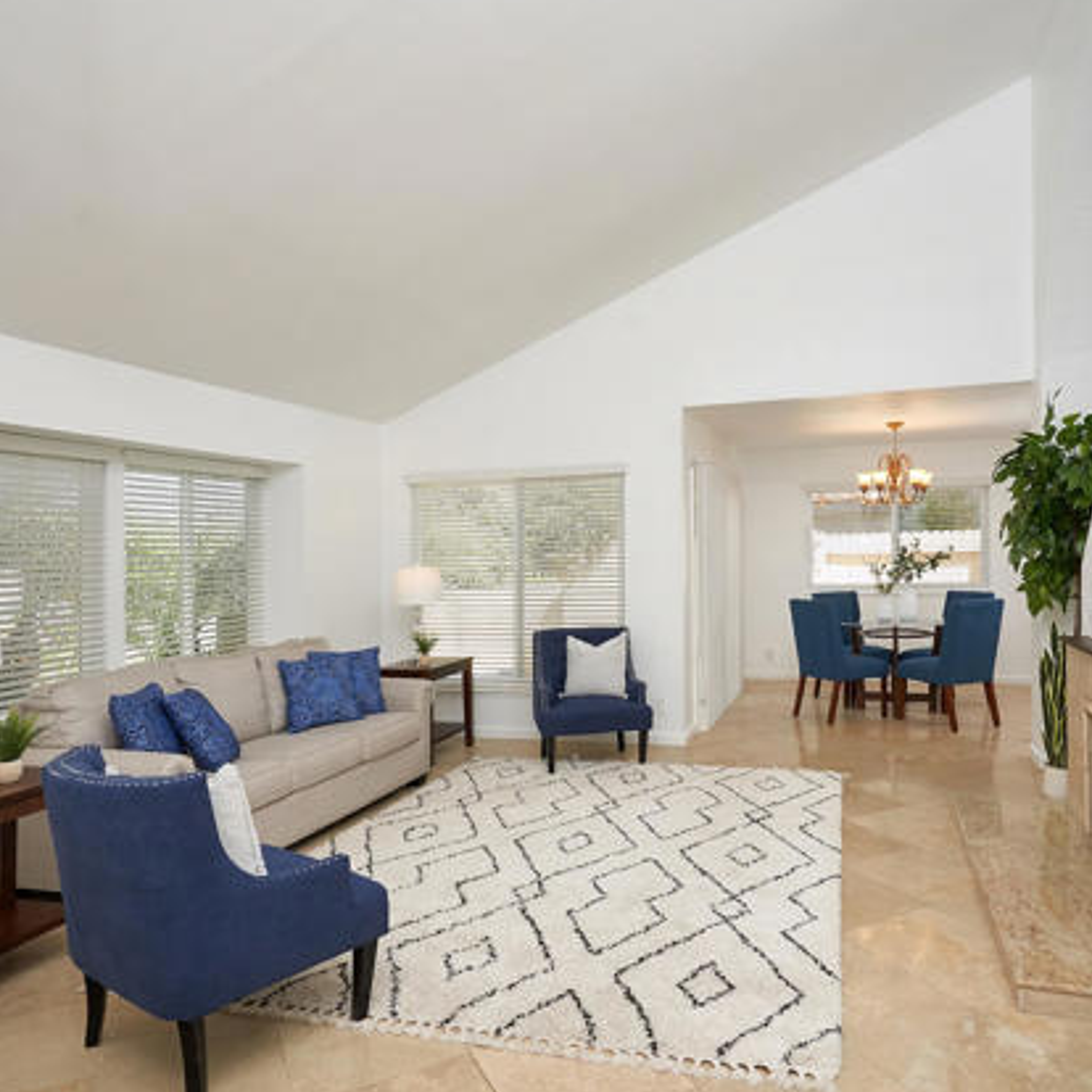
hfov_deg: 72.0
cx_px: 588
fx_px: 749
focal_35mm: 21
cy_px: 545
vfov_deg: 72.1
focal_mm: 16
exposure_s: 1/100
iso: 800
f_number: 9
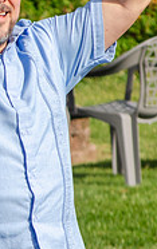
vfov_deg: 2.9
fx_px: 4852
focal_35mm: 712
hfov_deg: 1.9
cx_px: -95
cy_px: 94
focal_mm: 150
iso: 200
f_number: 7.1
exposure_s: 1/800
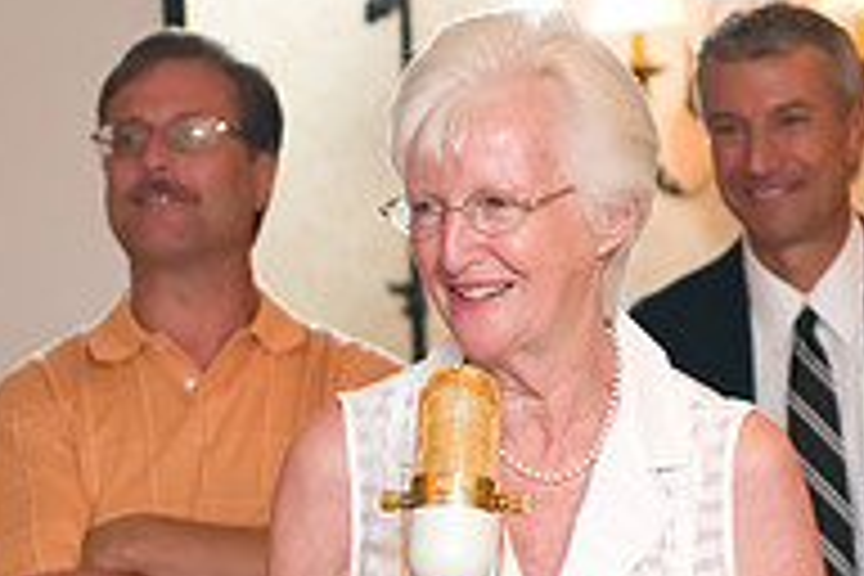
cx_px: 482
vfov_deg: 4.3
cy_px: 254
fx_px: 7607
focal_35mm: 317
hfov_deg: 6.5
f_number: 3.2
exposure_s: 1/160
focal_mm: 70
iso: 1250
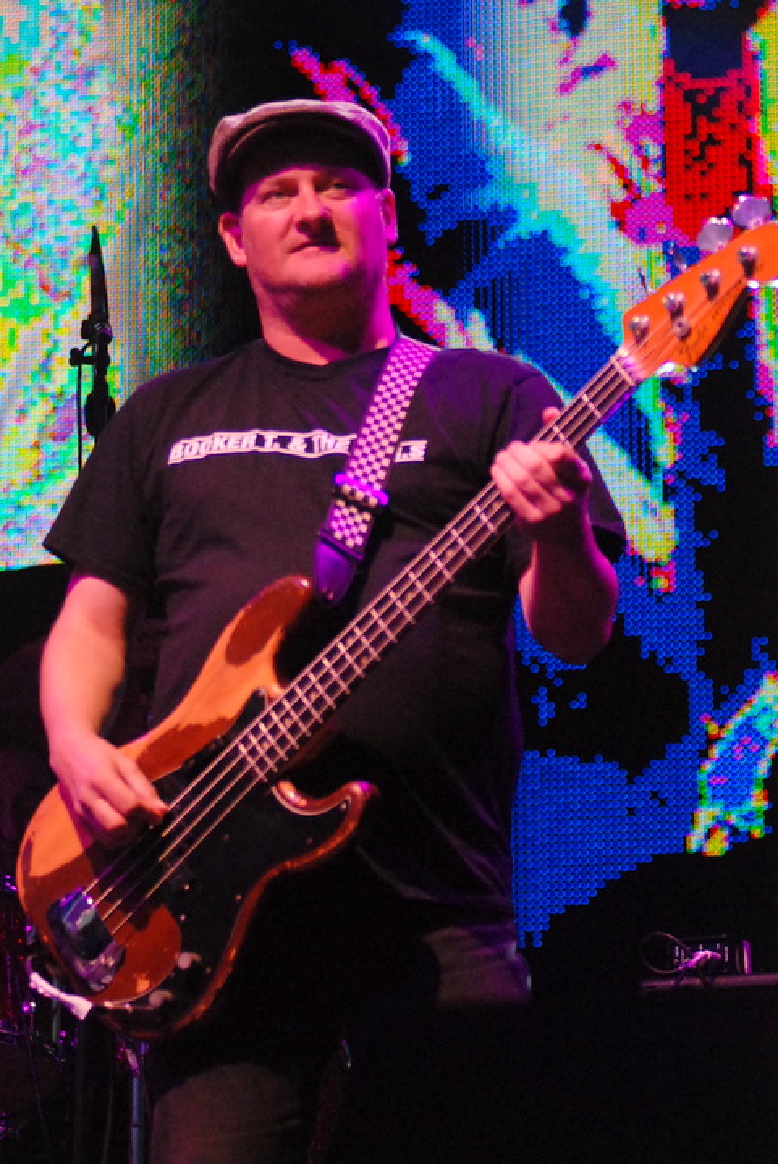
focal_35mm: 142
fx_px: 4612
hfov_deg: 9.6
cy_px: 582
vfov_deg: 14.4
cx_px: 389
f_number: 2.8
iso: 1600
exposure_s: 1/640
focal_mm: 95
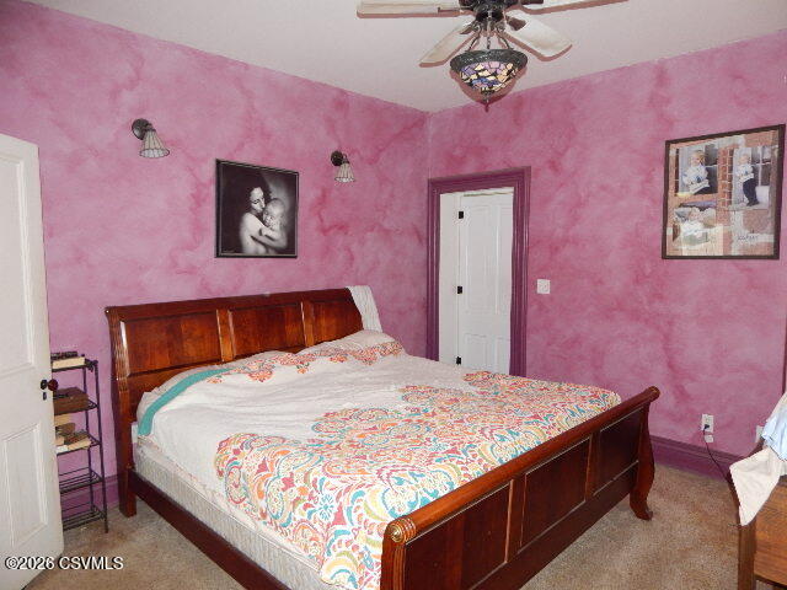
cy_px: 295
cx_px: 394
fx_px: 500
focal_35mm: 22
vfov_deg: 61.1
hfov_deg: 76.4
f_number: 3
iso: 220
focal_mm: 4
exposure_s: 1/30
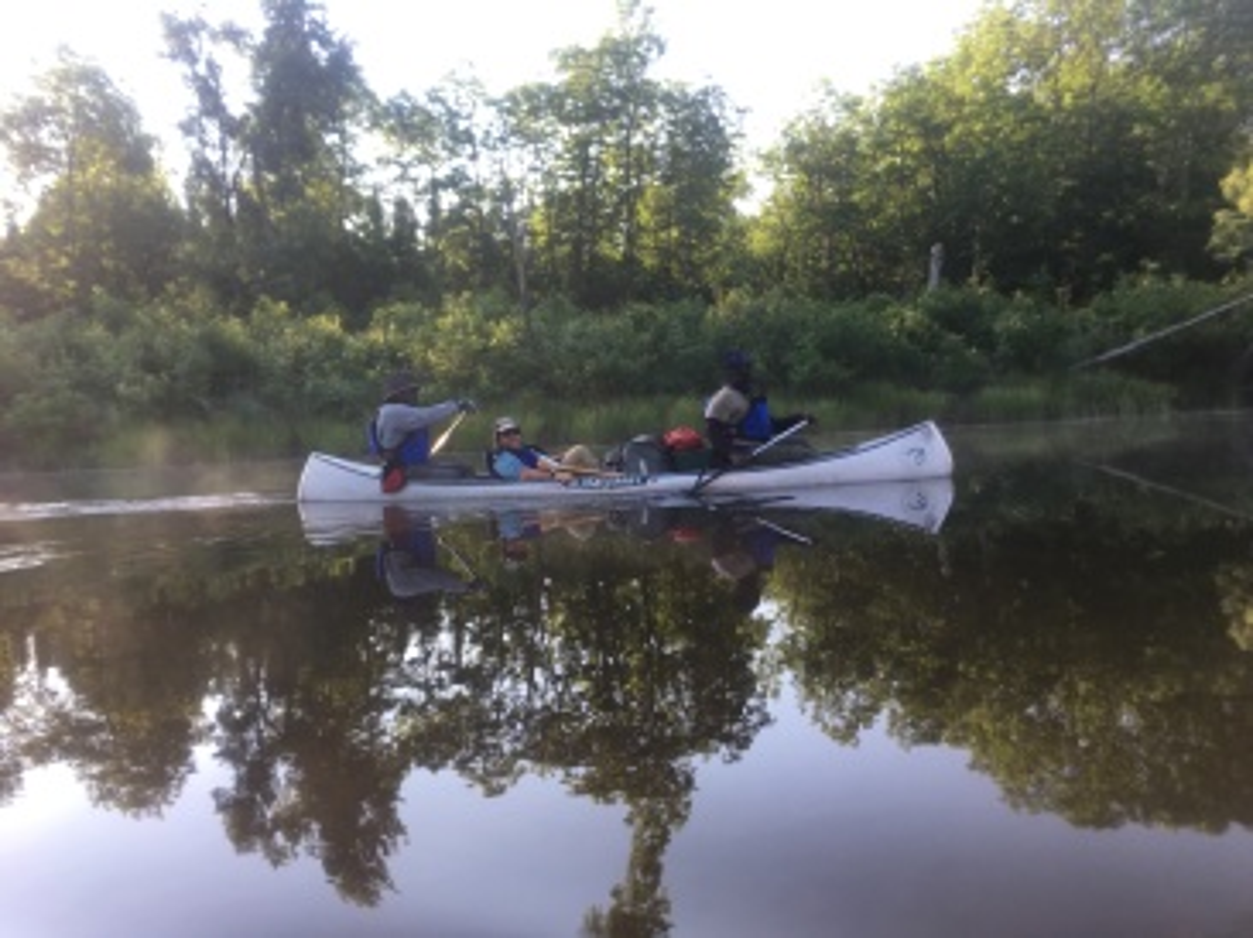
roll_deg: +4.4
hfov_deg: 61.7
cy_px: 469
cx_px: 626
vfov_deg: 48.2
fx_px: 1049
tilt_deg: -4.3
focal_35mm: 29
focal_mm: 4.15
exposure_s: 1/145
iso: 25
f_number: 2.2
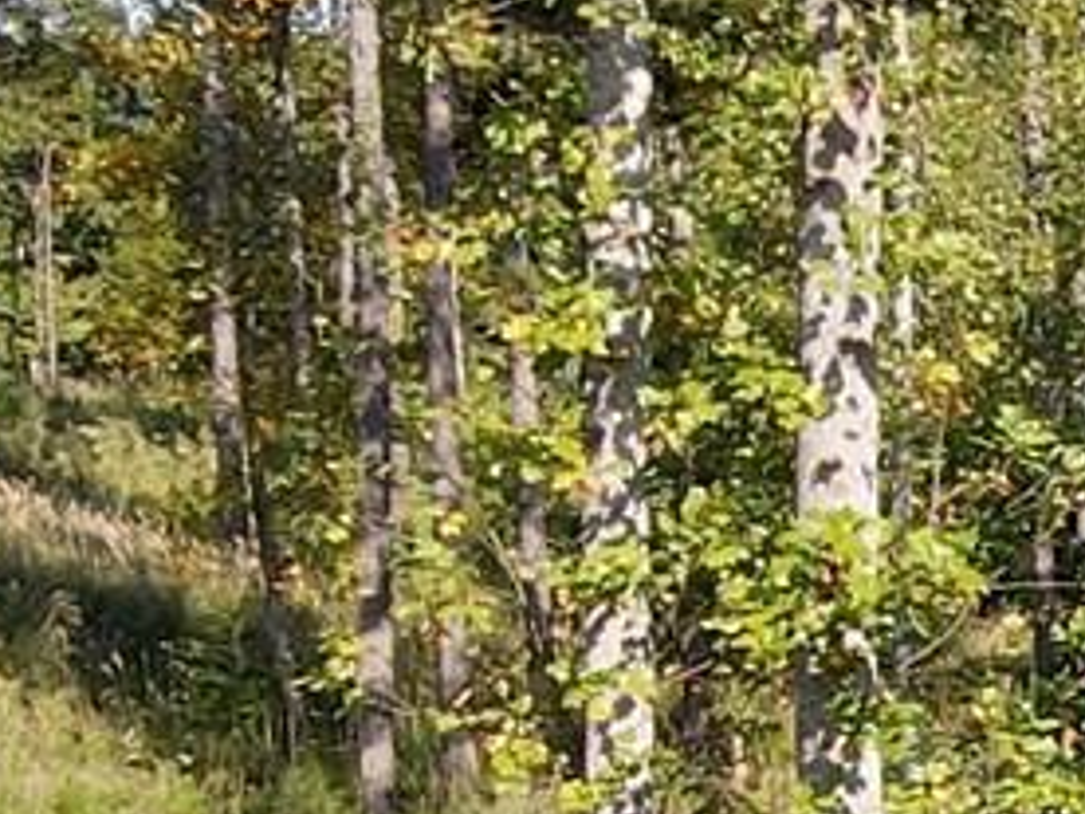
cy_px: 1486
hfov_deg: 10.1
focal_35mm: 178
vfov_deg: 8.0
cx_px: 2272
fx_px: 5579
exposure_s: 1/240
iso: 100
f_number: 2.8
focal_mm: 4.5
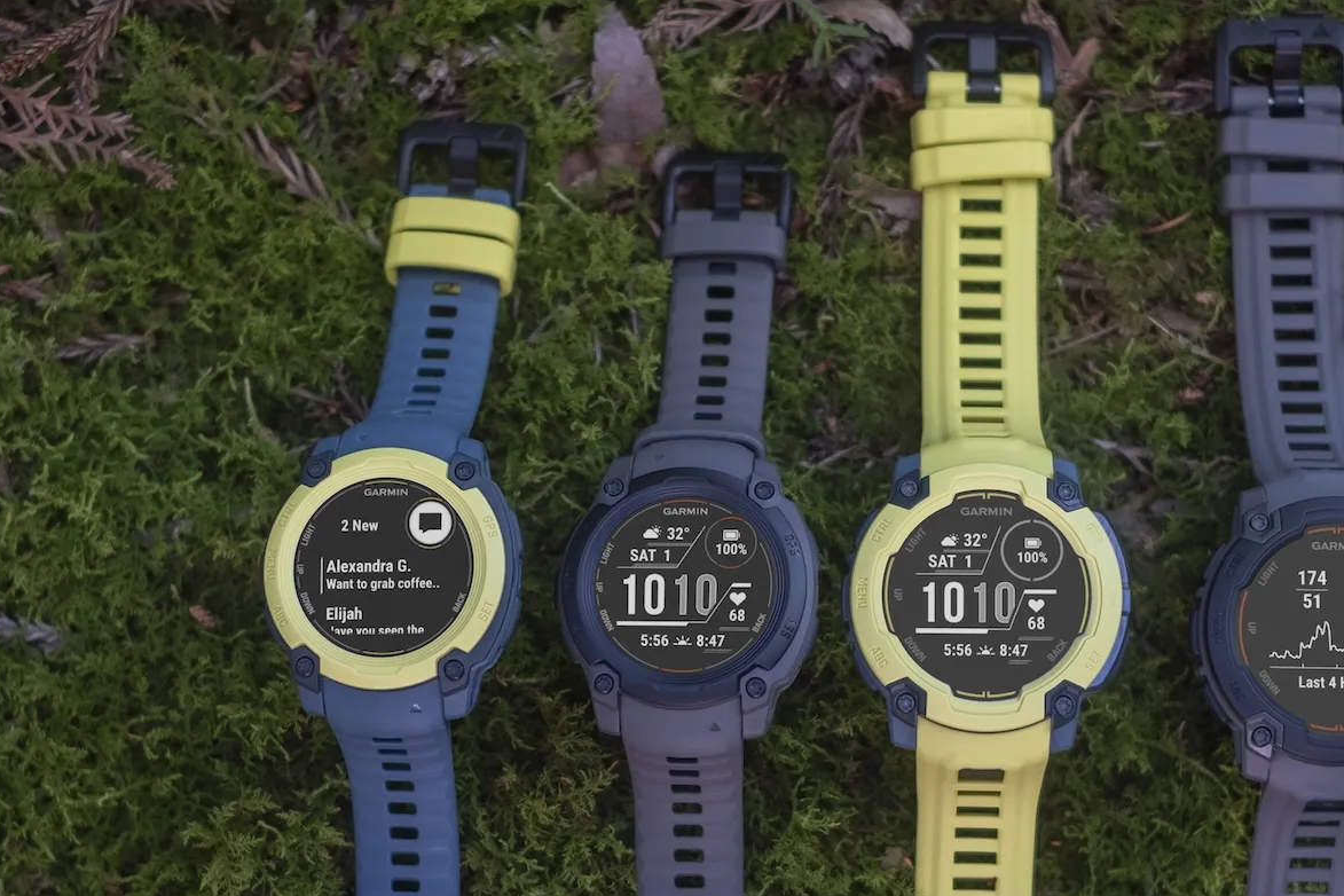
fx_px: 4218
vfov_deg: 12.1
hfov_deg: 18.1
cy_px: 725
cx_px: 778
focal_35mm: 113
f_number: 2
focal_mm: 35
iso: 250
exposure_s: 1/125
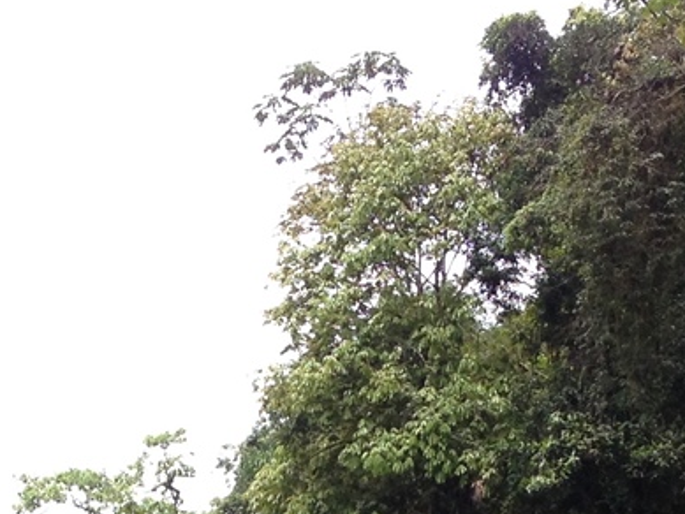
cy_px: 977
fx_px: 2850
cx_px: 164
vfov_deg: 9.7
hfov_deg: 13.7
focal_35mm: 144
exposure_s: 1/563
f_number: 2.4
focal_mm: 4.28
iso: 50
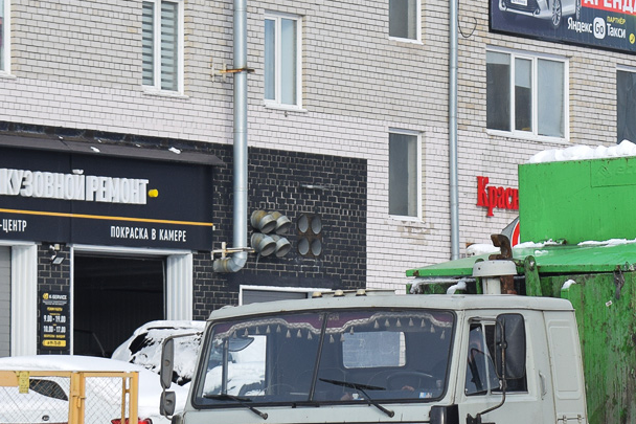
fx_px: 2614
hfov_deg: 13.8
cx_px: 551
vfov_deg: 9.2
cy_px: 336
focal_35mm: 148
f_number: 7.1
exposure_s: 1/640
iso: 200
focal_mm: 50
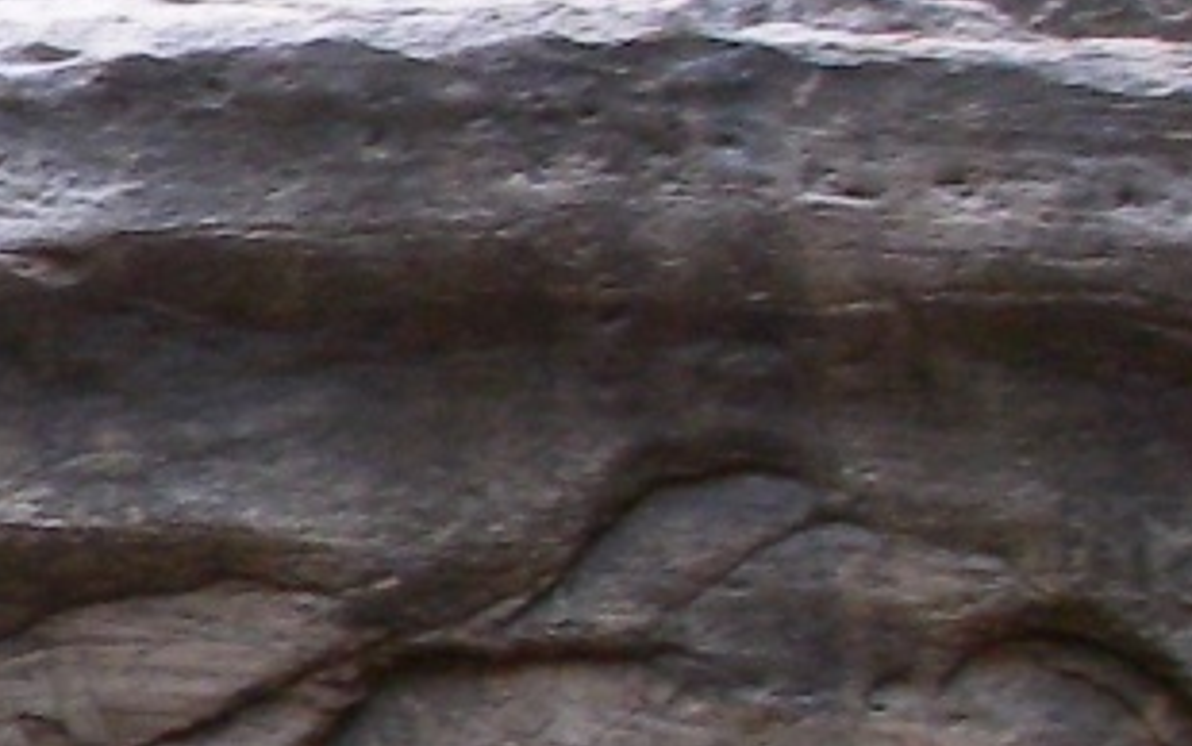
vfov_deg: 6.3
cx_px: -1705
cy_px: 450
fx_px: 6760
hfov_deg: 9.0
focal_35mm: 208
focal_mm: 6.3
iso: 200
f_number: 3.3
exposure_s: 1/20
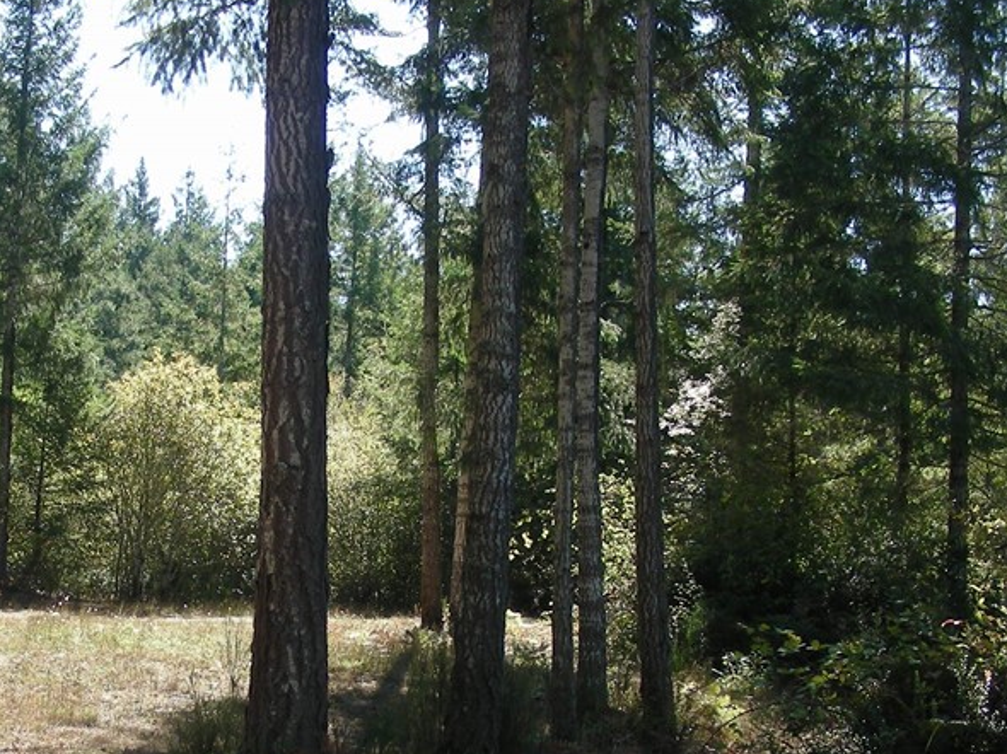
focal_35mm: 66
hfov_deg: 29.1
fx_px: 1919
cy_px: 633
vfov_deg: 21.9
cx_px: 297
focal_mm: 6.3
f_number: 4
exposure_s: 1/99.6
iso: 50
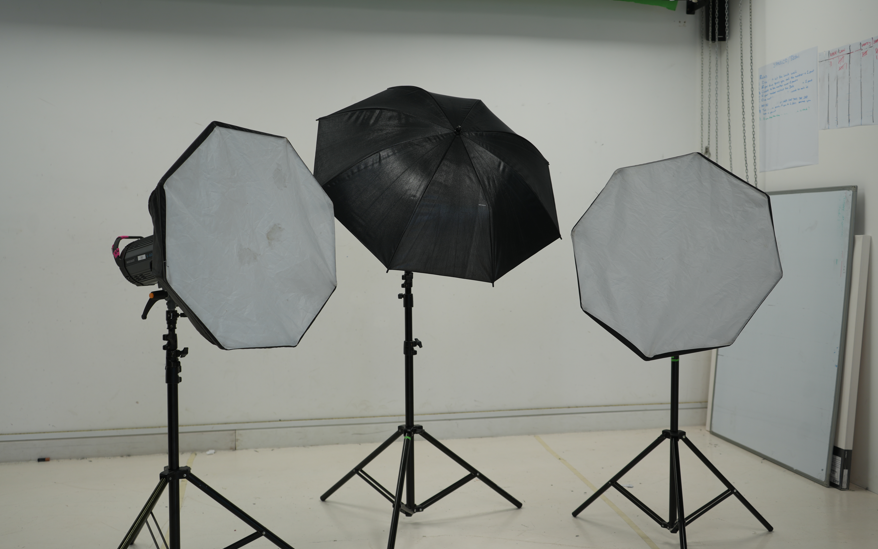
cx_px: 443
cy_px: 259
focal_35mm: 33
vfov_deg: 38.3
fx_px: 790
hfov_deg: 58.1
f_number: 4
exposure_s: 1/50
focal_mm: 32
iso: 100
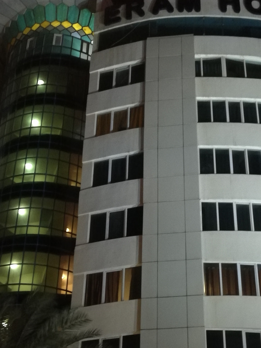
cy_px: 262
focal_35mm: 62
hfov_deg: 23.6
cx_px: 169
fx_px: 623
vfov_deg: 30.7
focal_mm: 4.04
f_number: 2
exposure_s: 1/14.3
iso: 1000
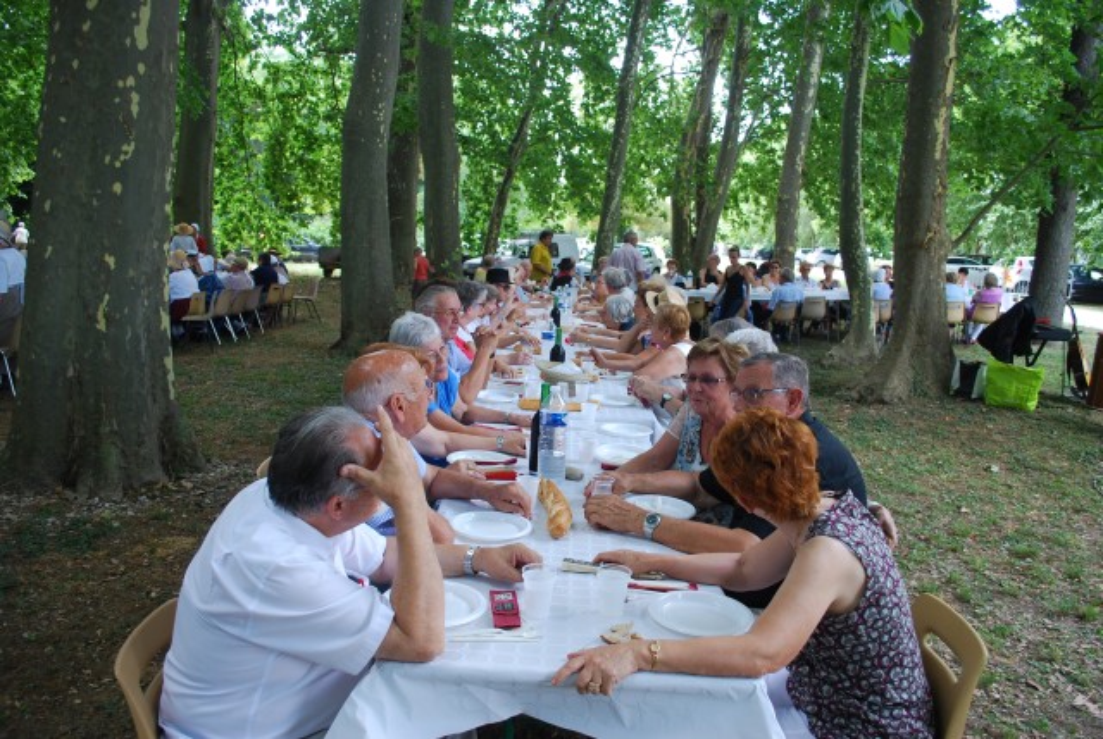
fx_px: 829
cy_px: 370
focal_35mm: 27
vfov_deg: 48.1
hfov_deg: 67.3
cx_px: 552
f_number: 4
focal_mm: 18
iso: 200
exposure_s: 1/60
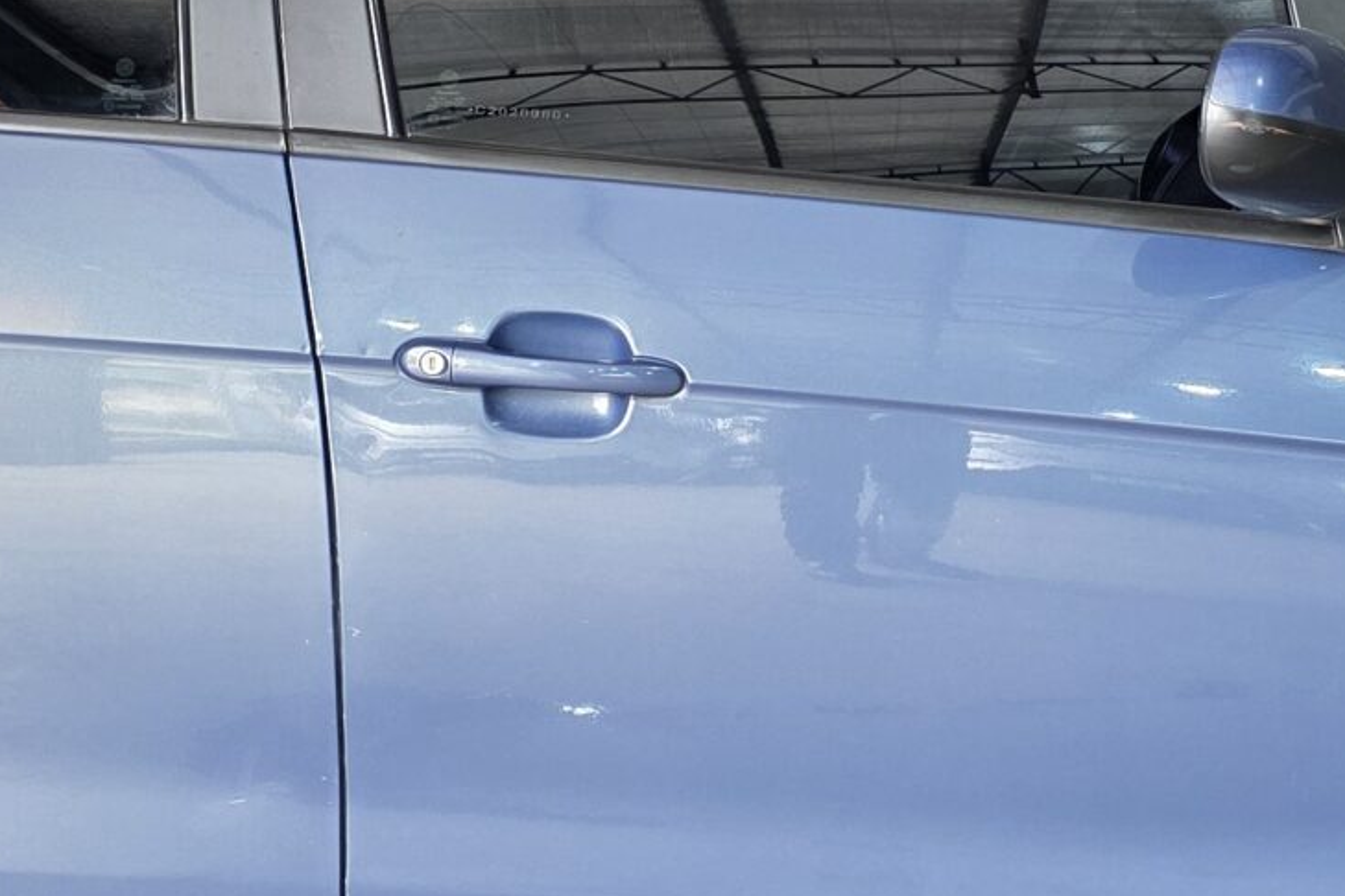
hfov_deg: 24.2
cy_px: 227
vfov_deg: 16.2
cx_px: 692
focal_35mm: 84
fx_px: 3138
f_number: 1.7
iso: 200
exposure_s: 1/100
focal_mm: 6.3
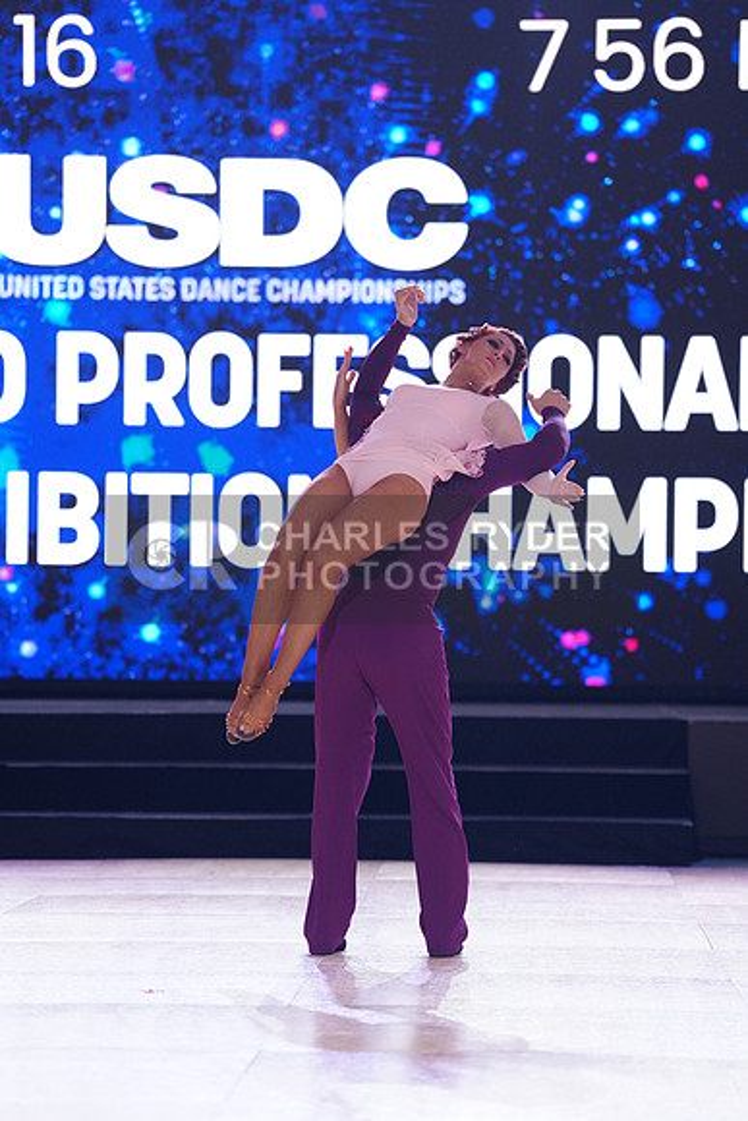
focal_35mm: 135
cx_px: 374
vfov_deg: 15.2
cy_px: 560
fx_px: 4205
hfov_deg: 10.2
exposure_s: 1/400
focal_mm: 135
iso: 2000
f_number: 2.8
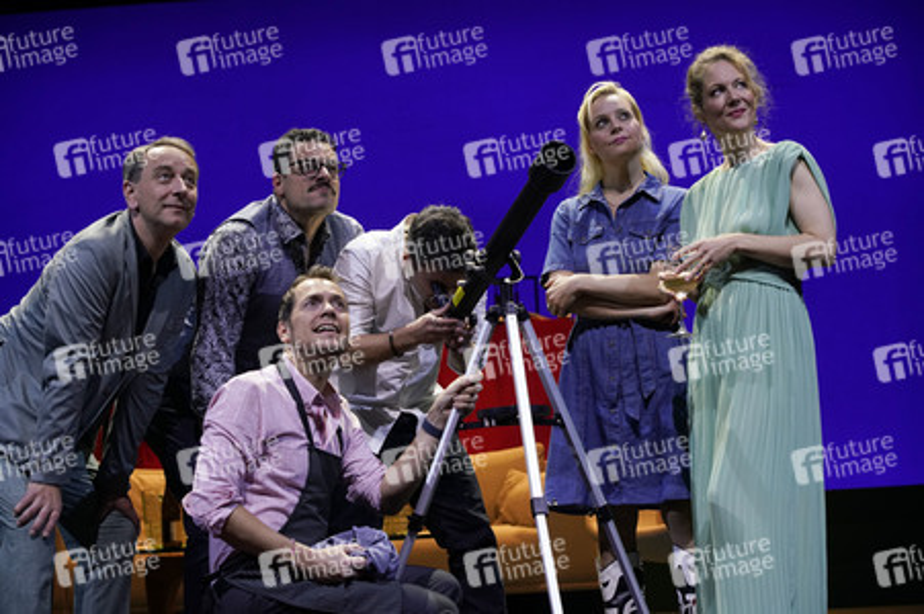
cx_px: 462
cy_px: 307
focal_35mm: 97
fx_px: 2488
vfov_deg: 14.1
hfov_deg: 21.0
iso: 1600
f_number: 5.6
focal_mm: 97
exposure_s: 1/250
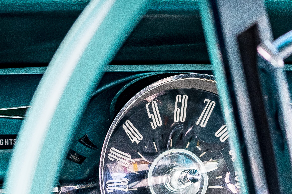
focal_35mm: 191
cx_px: 280
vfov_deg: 7.2
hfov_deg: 10.7
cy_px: 179
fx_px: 1549
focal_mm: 50
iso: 250
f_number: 5.6
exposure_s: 1/125
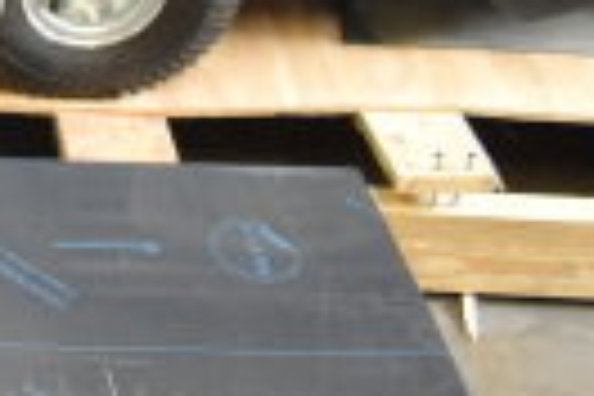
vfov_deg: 10.6
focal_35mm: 125
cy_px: -169
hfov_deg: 13.2
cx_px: -729
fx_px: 2062
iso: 1400
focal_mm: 18
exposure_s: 1/30
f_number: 3.5
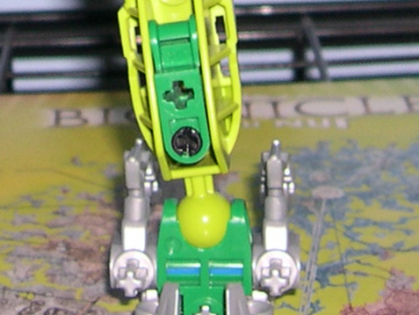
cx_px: -16
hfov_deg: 10.8
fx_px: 2191
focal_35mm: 181
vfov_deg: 7.8
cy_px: -316
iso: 100
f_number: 2.8
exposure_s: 1/60
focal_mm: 8
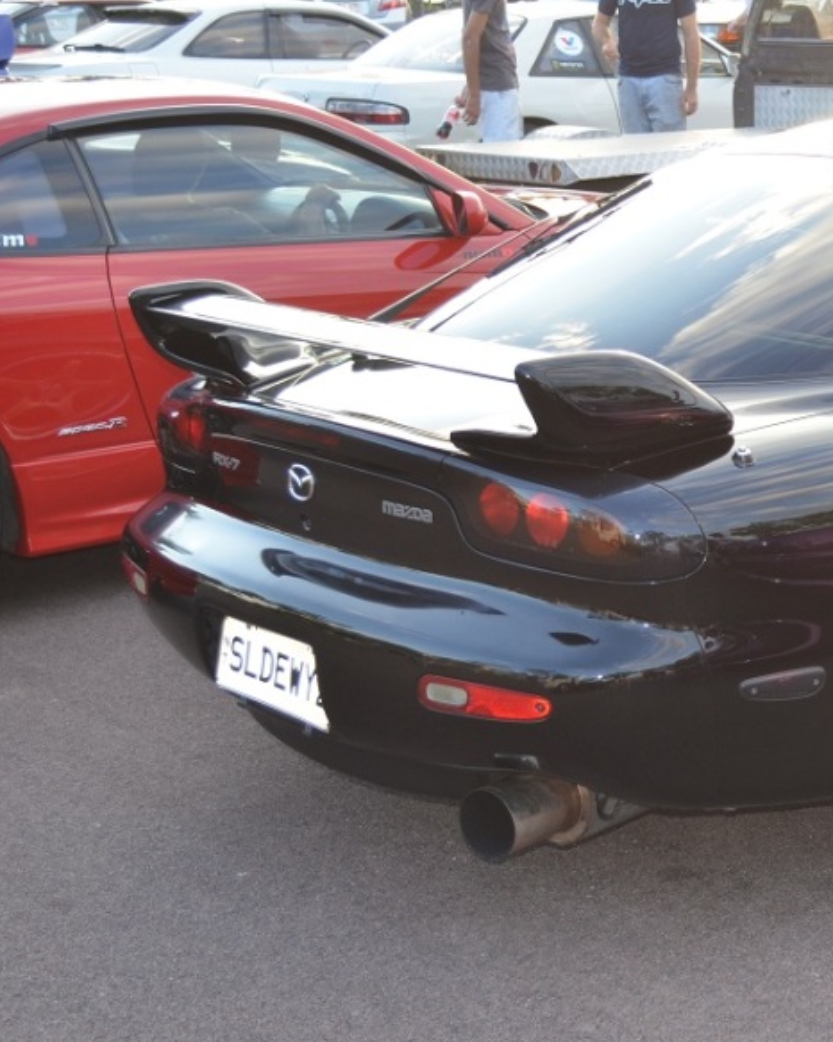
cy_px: 520
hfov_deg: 19.9
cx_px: 896
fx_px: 2282
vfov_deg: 25.7
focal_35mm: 74
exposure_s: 1/125
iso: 320
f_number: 4.5
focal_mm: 30
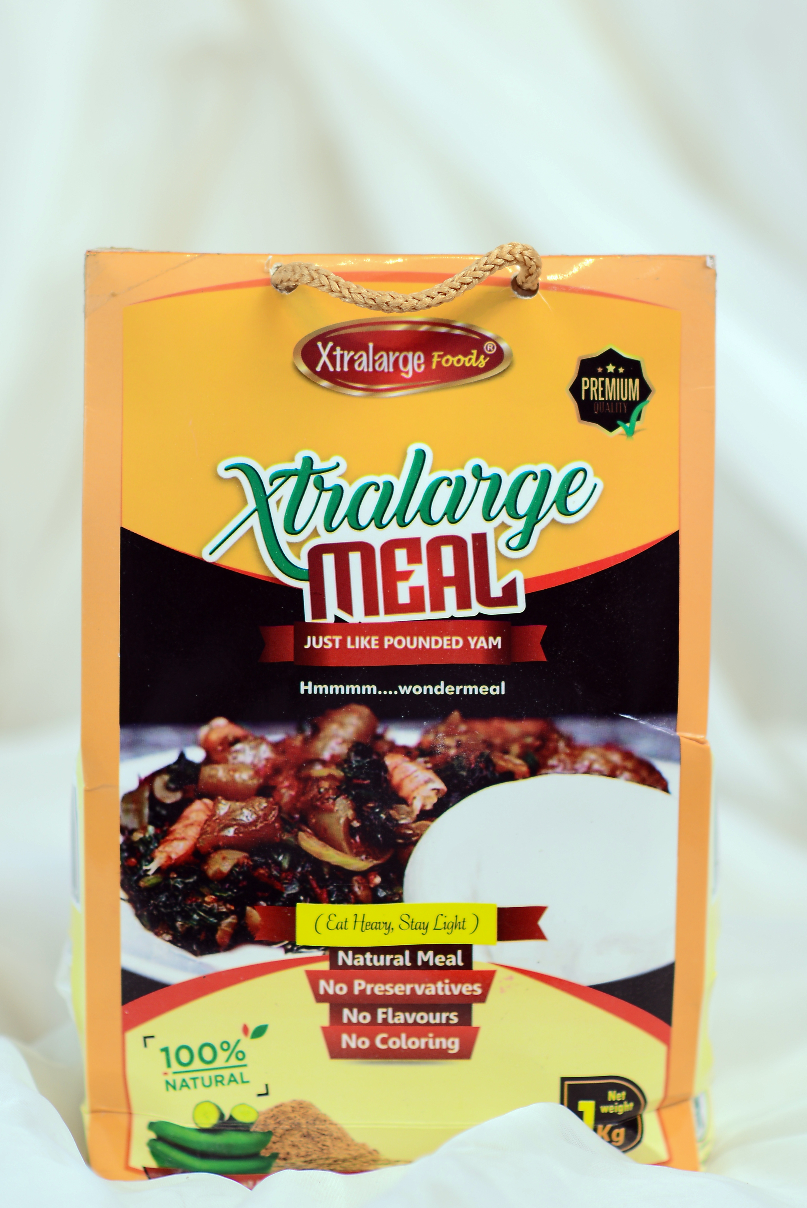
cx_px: 404
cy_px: 604
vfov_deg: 23.9
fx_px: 2855
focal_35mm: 85
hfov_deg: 16.1
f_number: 4
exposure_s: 1/200
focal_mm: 85
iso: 80
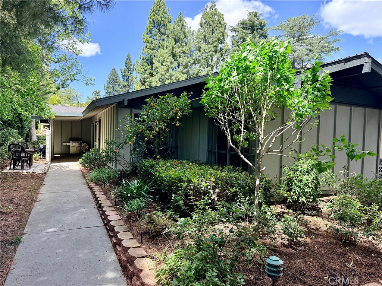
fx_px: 265
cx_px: 191
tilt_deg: -0.7
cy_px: 143
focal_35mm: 24
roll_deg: -1.1
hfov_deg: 71.6
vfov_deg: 56.8
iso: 100
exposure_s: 1/1174
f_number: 1.78
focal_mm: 6.76
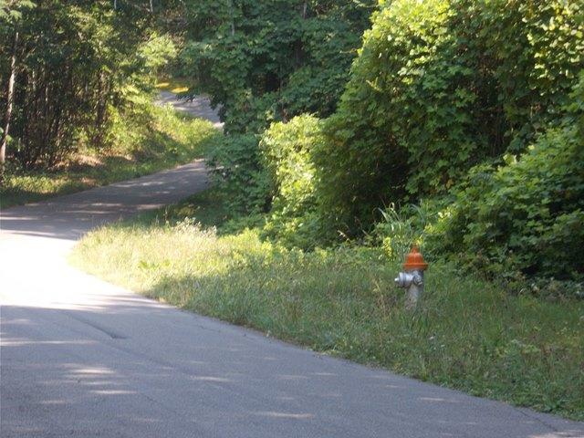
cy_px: 219
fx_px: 2193
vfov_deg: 11.4
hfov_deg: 15.2
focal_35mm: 130
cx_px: 292
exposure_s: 1/60
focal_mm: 23
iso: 140
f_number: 6.5
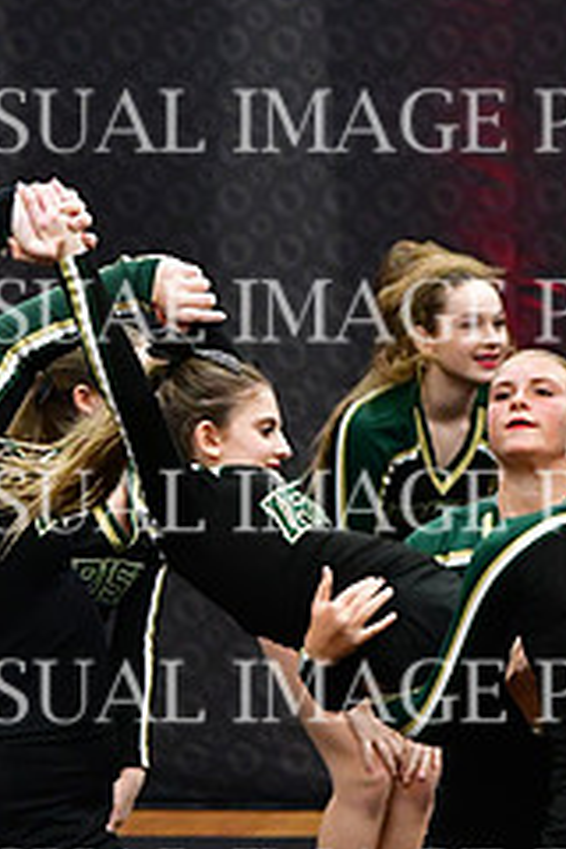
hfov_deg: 2.9
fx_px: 11107
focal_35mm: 471
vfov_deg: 4.4
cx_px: 511
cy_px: 976
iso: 5000
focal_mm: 130
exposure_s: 1/500
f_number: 3.5
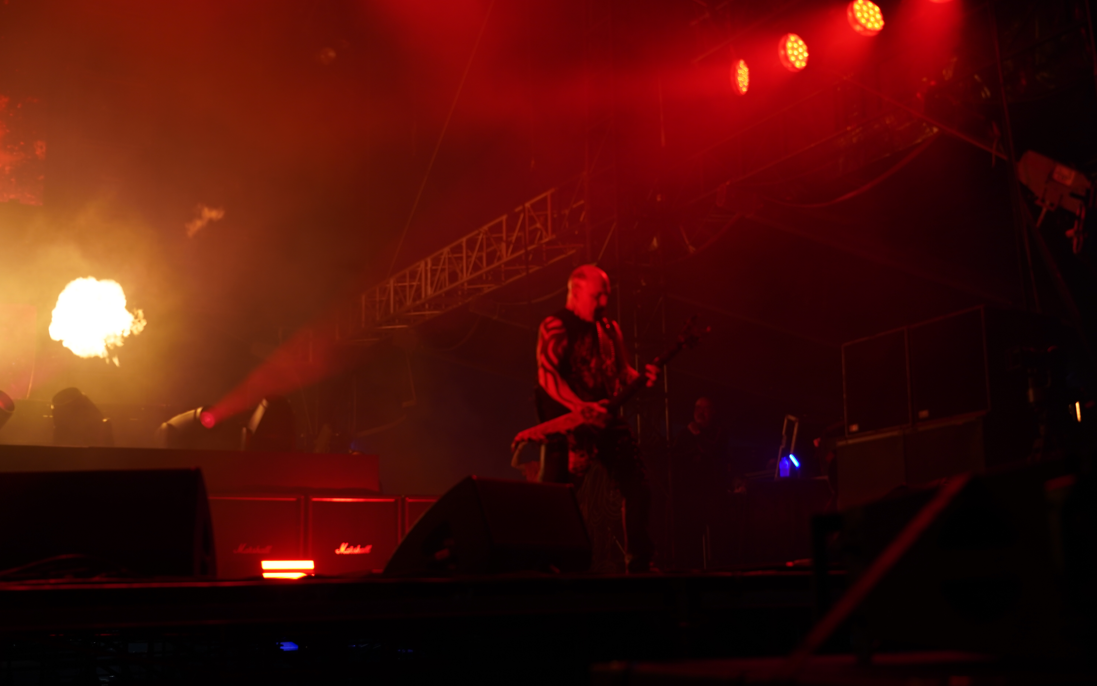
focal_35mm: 43
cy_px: 323
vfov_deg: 29.9
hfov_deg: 46.2
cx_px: 548
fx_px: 1286
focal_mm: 42
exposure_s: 1/50
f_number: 4
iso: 250
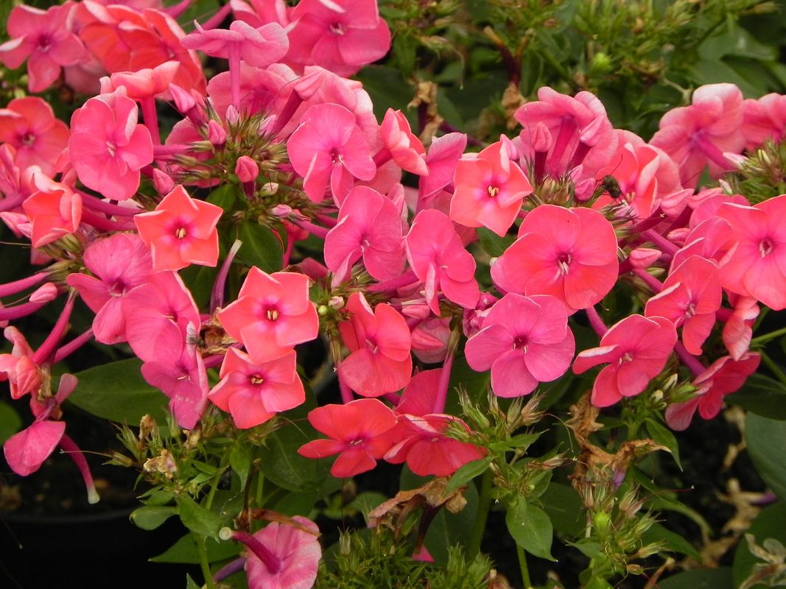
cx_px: 393
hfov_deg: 6.8
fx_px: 6607
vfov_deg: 5.1
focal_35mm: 291
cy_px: 294
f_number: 5
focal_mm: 51.8
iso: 160
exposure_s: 1/320
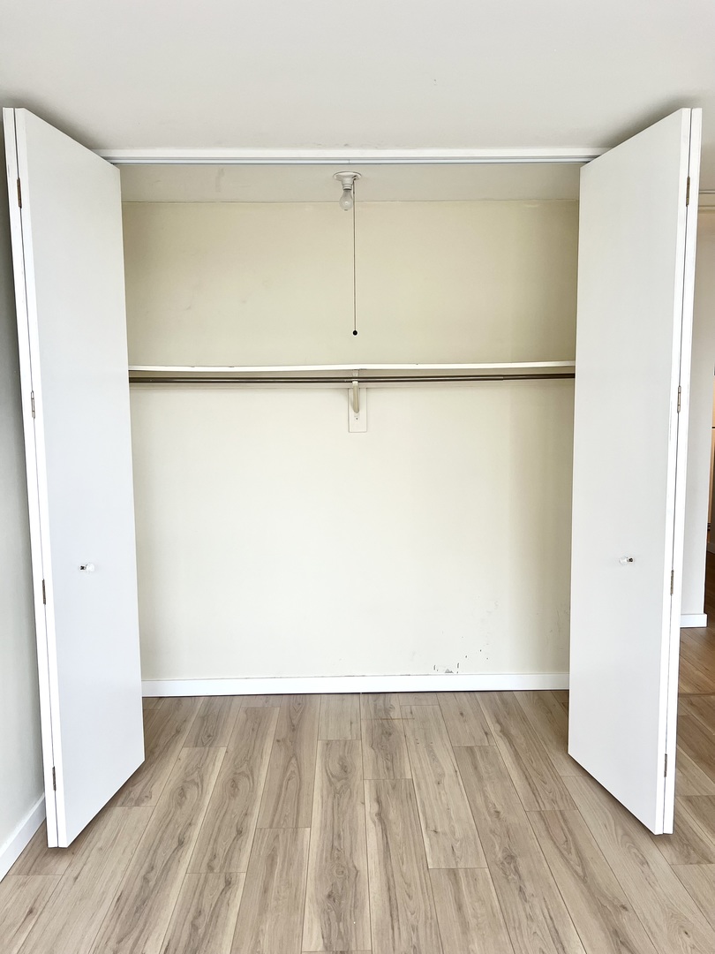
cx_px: 358
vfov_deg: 67.3
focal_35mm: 26
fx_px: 716
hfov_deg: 53.1
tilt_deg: -6.2
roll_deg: +2.4
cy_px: 477
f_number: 1.5
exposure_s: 1/120
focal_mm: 5.7
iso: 100
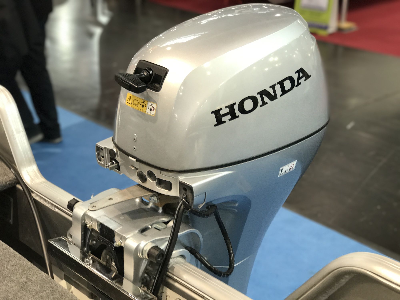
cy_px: 150
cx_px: 200
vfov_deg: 25.7
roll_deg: -1.0
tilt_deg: -23.8
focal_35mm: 57
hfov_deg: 33.8
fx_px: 659
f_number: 2.8
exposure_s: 1/50
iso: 100
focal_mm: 6.6
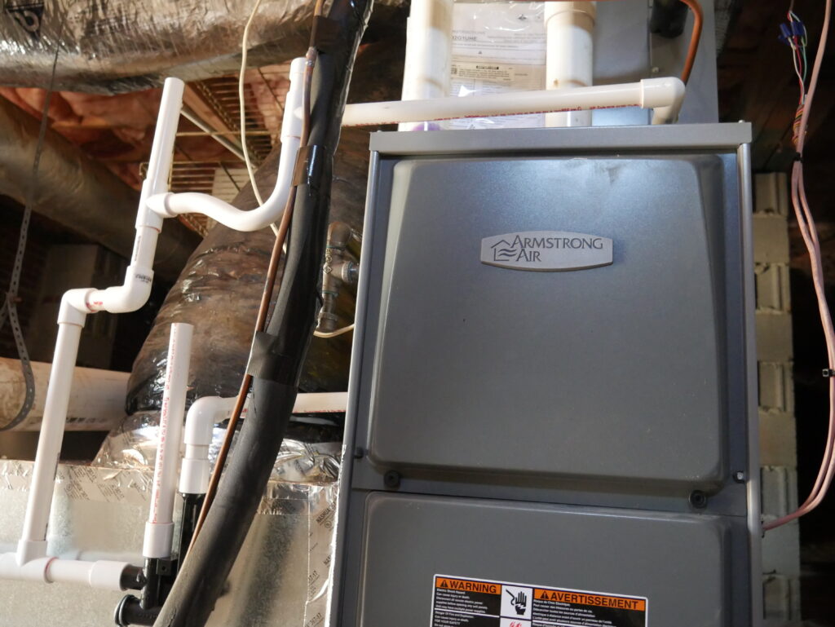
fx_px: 724
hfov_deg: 59.9
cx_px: 418
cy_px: 314
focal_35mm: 30
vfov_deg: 46.8
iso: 3200
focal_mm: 15
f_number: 3.6
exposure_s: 1/40
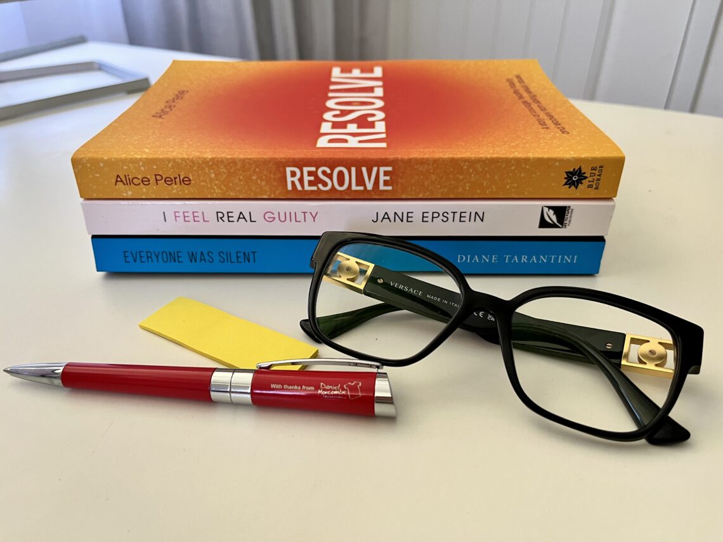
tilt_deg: -32.4
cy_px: 271
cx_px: 362
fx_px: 543
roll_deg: -0.4
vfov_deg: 53.1
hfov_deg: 67.3
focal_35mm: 26
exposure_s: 1/87
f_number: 1.6
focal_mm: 5.1
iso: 125
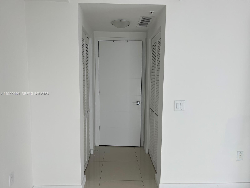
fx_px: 188
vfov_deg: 53.1
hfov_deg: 67.3
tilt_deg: -3.7
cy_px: 94
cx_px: 125
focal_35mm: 26
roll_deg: +1.4
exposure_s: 1/152
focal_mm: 5.7
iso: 64
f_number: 1.5
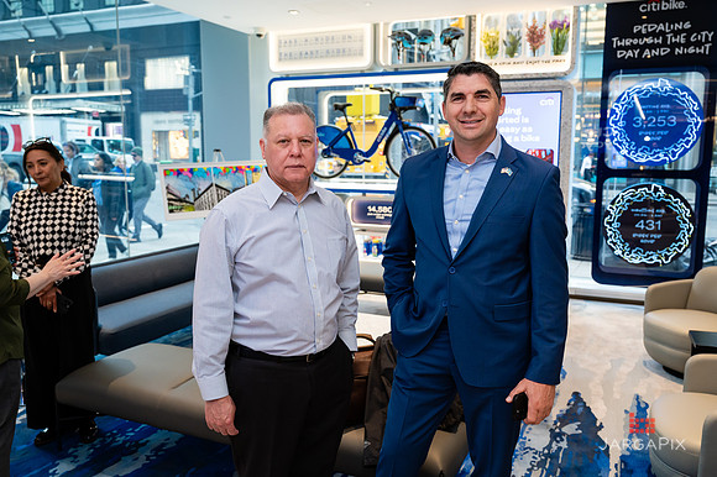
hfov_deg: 62.4
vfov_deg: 43.9
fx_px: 591
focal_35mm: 30
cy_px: 232
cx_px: 368
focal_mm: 28.5
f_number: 4
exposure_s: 1/160
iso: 1000
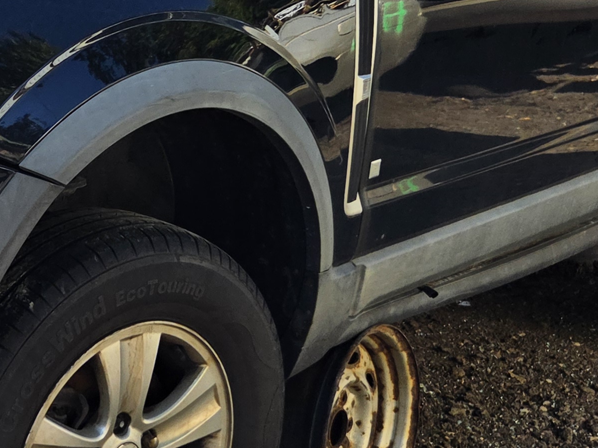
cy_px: 140
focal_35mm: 77
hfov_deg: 24.3
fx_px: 1330
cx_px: 15
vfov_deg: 19.1
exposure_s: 1/3126
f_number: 1.8
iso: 80
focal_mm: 5.4
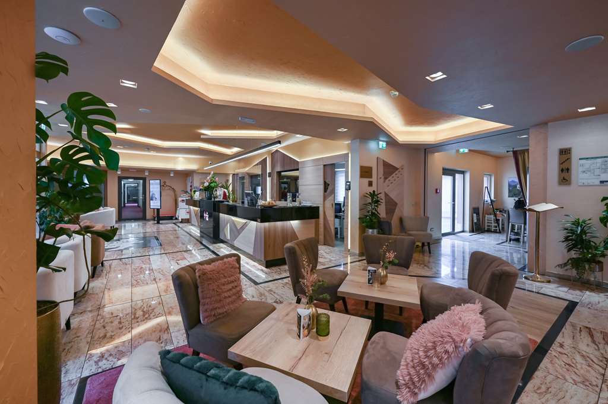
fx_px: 236
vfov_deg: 81.1
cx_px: 304
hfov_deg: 104.3
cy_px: 202
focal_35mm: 14
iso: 320
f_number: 8
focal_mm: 14
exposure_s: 1/50
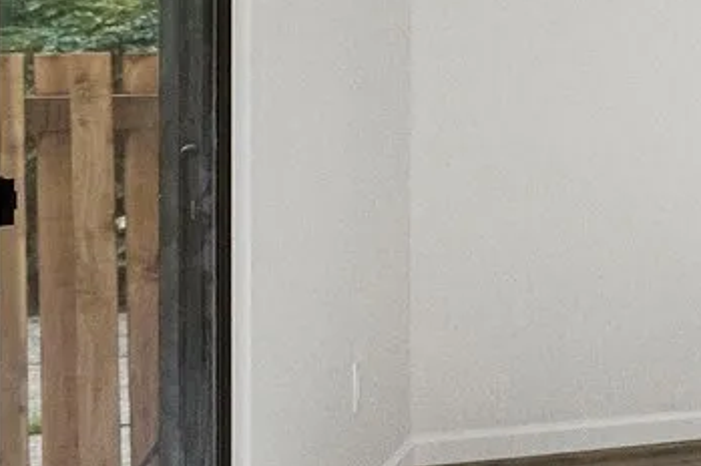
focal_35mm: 73
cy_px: 19
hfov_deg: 19.4
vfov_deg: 18.2
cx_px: 1313
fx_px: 1420
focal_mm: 10
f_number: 9
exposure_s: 1/30
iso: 1600
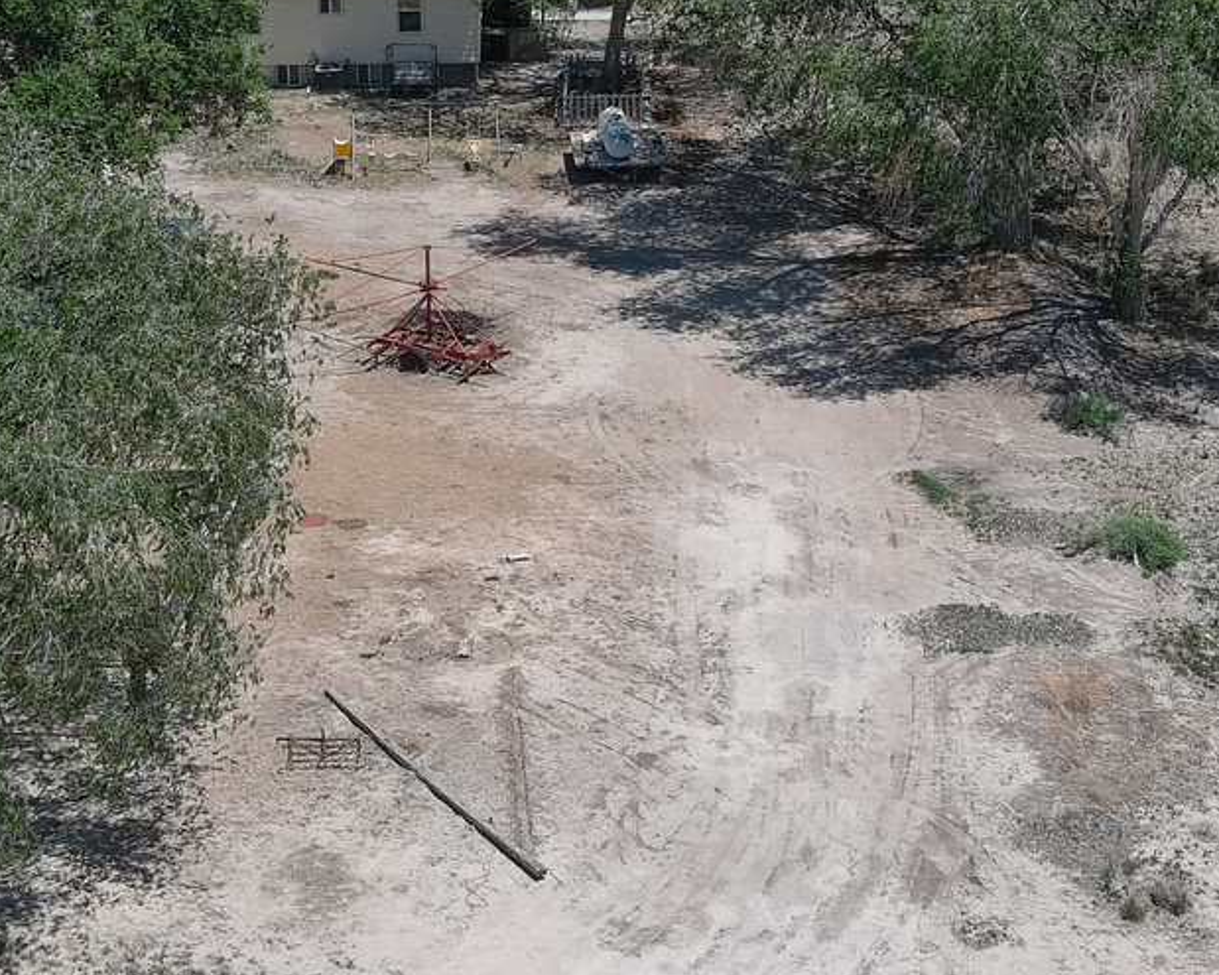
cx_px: 557
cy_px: 129
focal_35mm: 90
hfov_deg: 21.3
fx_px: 3246
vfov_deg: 16.9
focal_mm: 10.13
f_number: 2.8
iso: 100
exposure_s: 1/1250
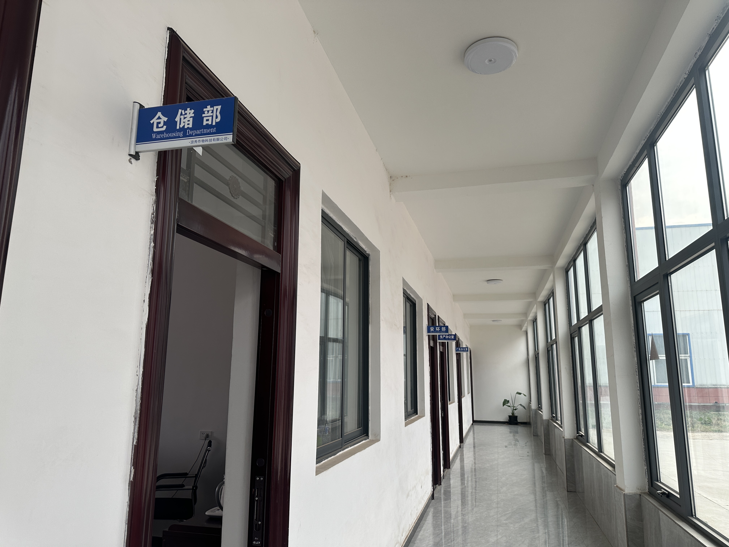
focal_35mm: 24
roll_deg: -0.4
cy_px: 274
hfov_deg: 71.6
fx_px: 505
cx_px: 364
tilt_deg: +11.0
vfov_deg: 56.8
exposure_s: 1/121
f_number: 1.78
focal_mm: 6.86
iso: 80
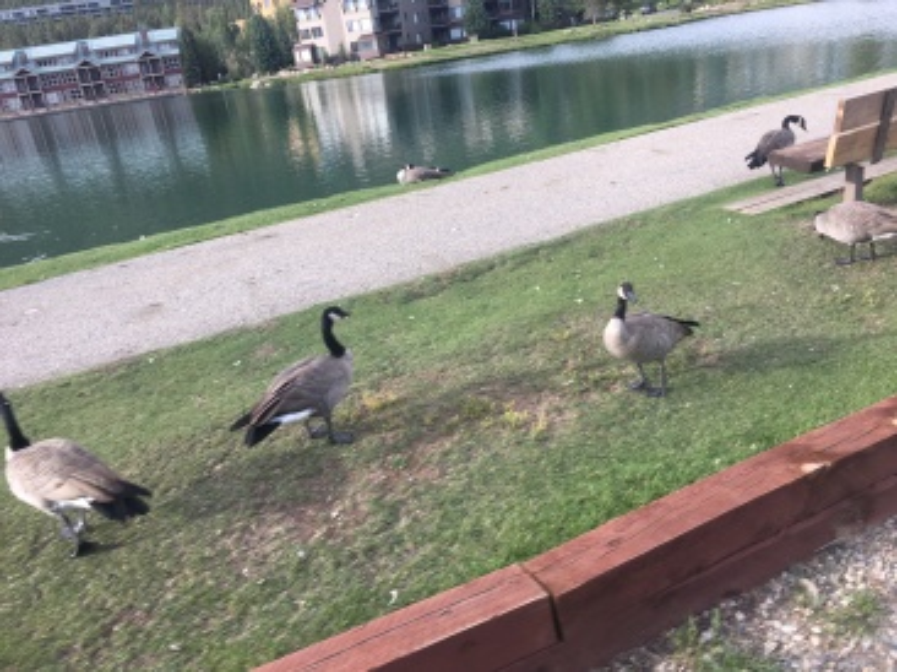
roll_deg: +11.4
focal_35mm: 29
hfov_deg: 61.7
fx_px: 751
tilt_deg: -20.5
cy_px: 336
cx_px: 448
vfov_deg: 48.2
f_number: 2.2
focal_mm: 4.15
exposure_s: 1/346
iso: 25
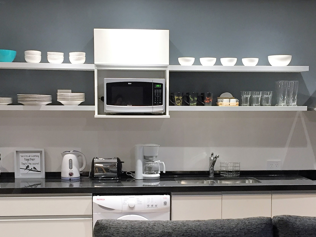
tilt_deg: -5.3
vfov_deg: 25.5
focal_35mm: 57
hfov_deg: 33.8
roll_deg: +0.1
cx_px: 165
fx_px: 520
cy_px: 160
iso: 125
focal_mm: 4.15
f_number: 2.2
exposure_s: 1/33
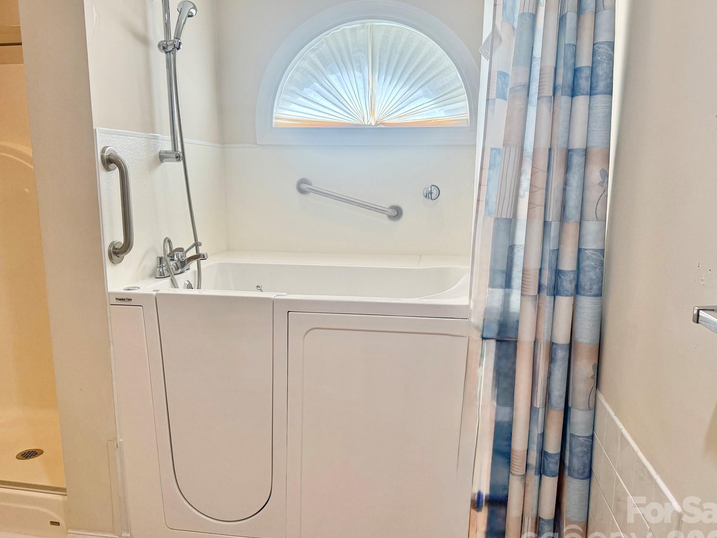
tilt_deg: -10.7
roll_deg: -0.4
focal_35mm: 26
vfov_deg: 53.1
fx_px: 539
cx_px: 360
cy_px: 280
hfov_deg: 67.3
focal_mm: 6.76
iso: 160
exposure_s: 1/234
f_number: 1.78
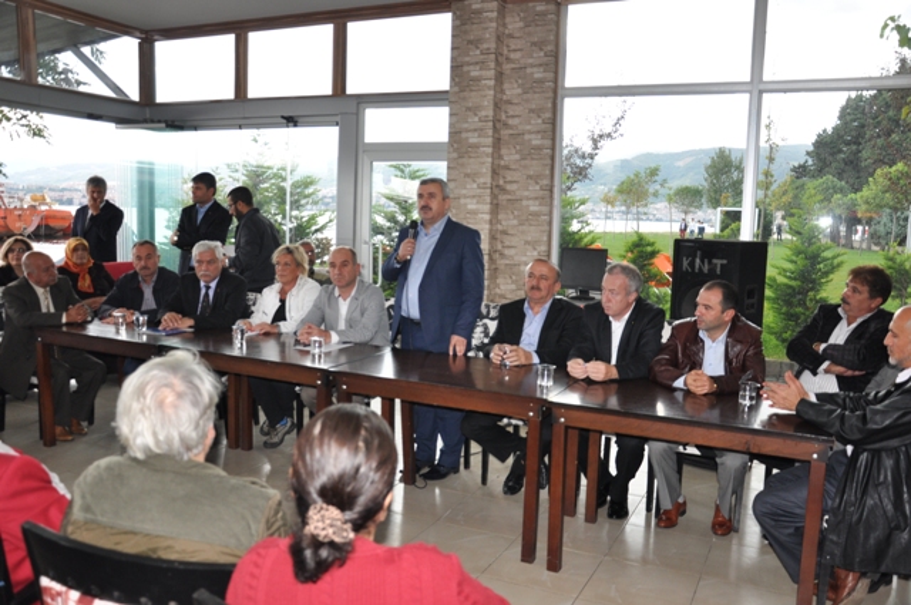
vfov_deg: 41.6
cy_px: 302
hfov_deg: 59.6
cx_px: 456
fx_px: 796
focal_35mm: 32
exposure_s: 1/160
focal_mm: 21
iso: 400
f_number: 3.8
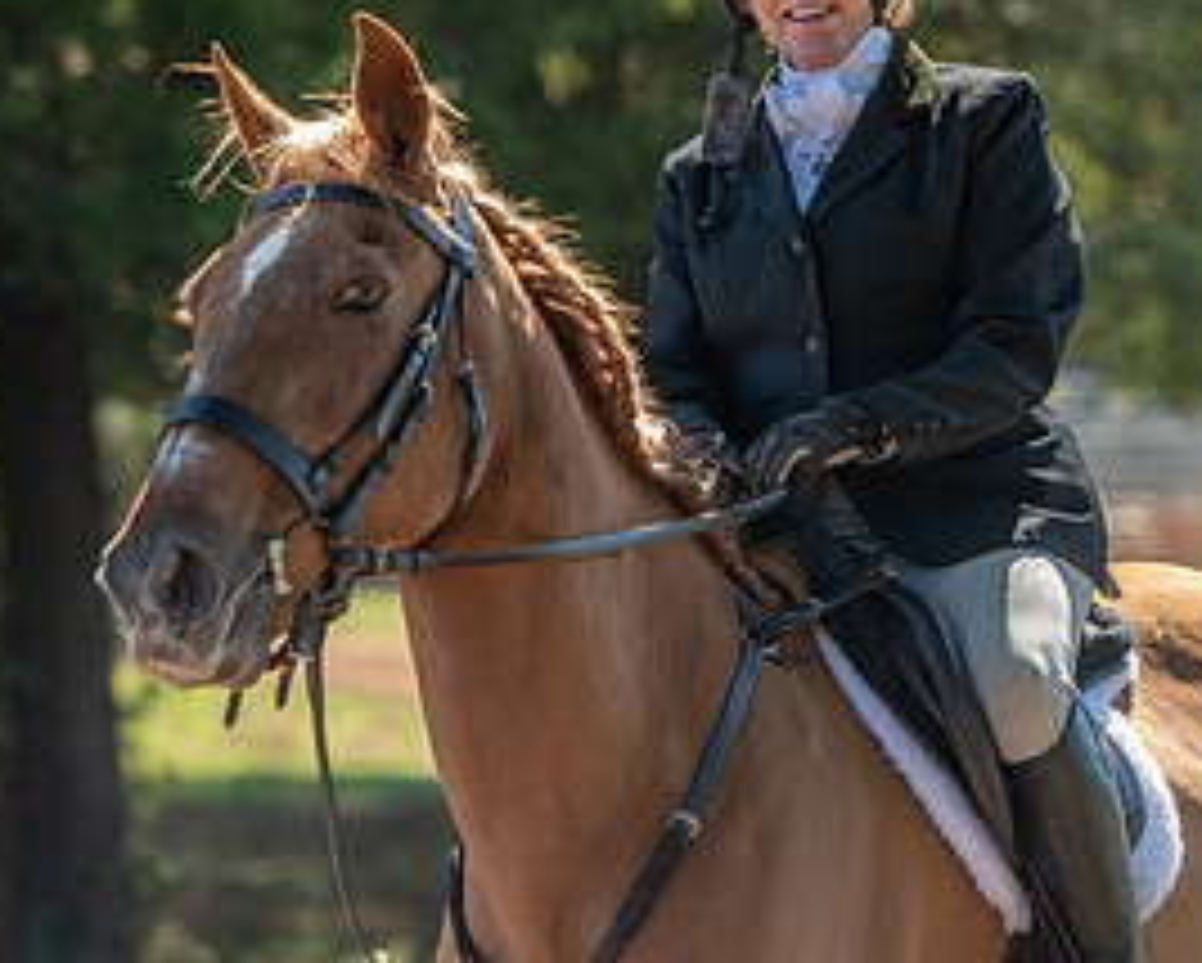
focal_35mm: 255
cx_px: 842
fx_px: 9078
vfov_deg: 6.1
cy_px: 466
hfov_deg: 7.6
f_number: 4
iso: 280
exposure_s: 1/320
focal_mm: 125
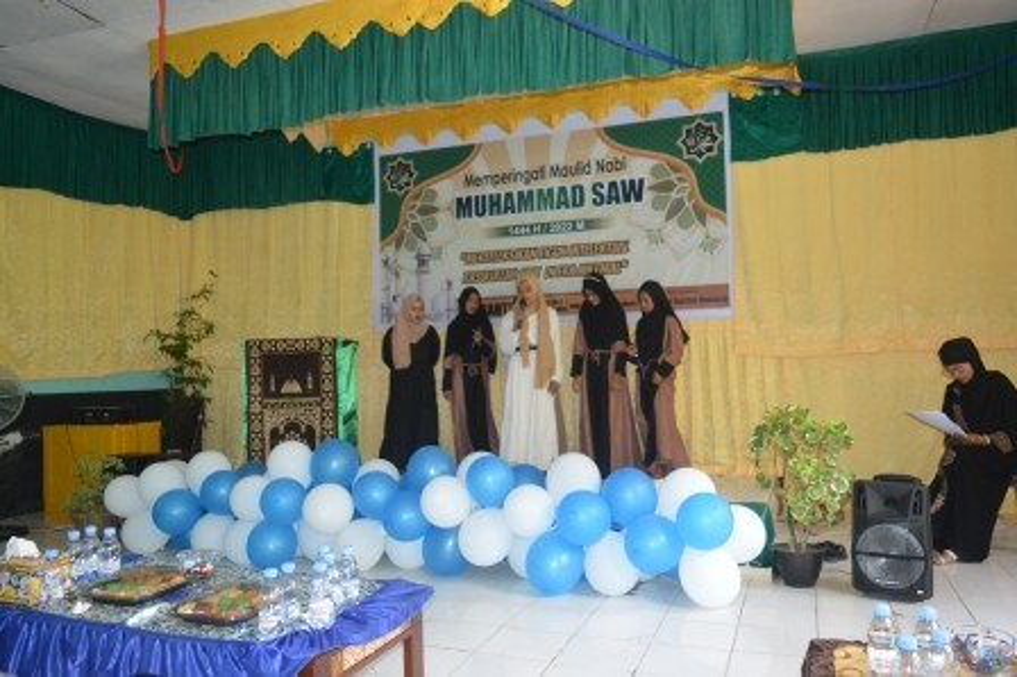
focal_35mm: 27
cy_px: 338
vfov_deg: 47.9
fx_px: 762
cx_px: 508
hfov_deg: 67.4
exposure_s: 1/60
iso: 900
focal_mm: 18
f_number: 3.5
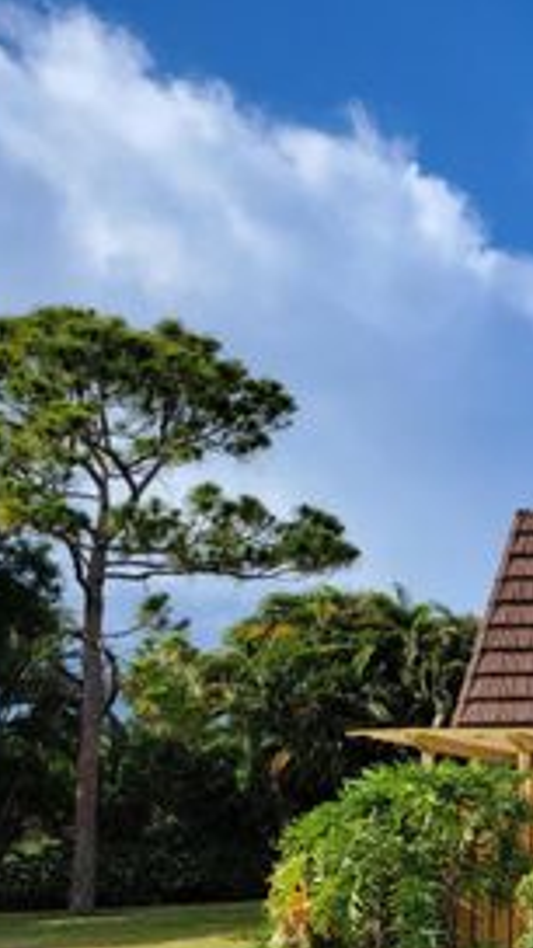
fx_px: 1206
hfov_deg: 20.8
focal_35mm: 48
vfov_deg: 42.2
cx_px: 826
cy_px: 643
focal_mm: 6.7
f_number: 1.8
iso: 16
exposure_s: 1/637
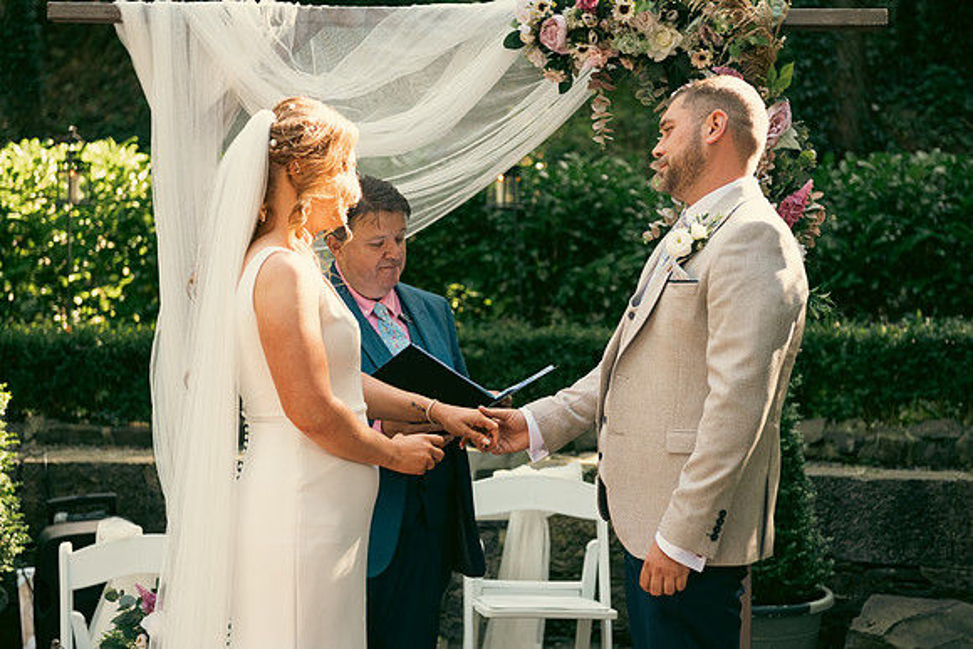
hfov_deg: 32.4
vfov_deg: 21.9
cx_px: 486
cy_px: 324
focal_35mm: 62
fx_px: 1676
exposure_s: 1/160
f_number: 3.5
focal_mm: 62
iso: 320
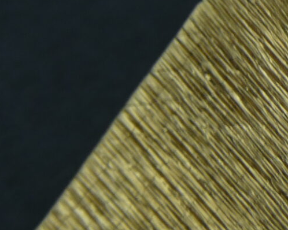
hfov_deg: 6.5
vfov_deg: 5.4
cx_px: 644
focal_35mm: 286
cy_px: 14
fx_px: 2437
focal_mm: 10.3
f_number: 4.2
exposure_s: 1/80
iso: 80
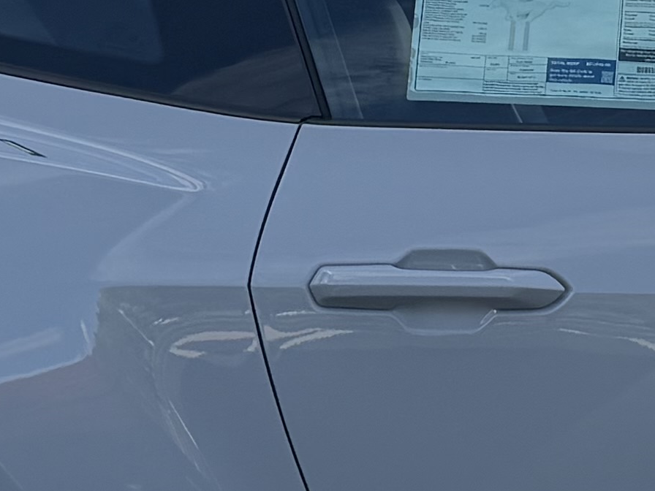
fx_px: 2895
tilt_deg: -3.6
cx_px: 773
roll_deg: +0.6
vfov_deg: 9.7
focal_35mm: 153
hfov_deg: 12.6
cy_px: 67
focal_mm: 6.76
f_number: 1.78
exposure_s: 1/3953
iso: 80
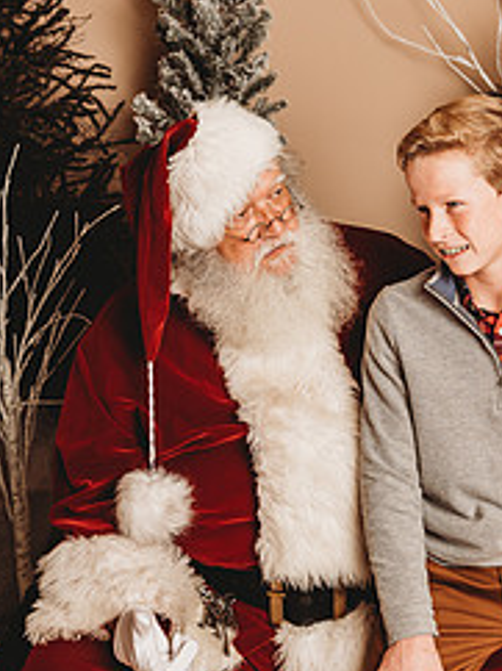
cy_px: 333
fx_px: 1317
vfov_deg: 28.6
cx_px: 330
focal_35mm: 68
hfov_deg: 21.5
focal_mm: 38
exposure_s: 1/160
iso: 100
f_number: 4
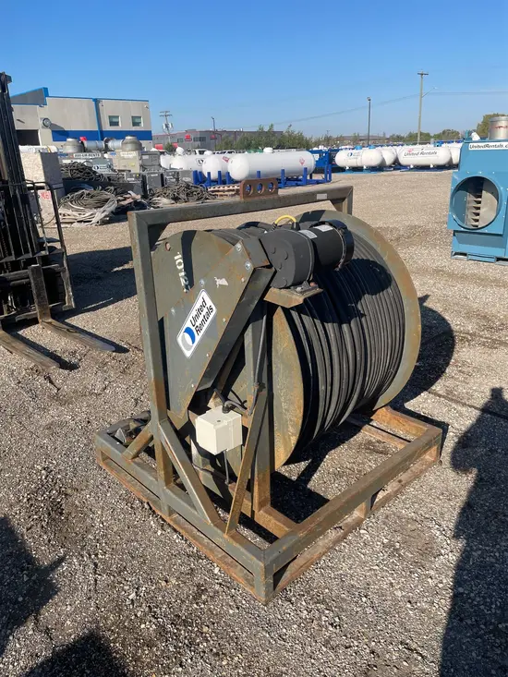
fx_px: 509
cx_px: 254
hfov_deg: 53.1
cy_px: 338
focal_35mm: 26
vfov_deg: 67.3
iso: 32
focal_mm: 4.2
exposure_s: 1/2882
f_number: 1.6
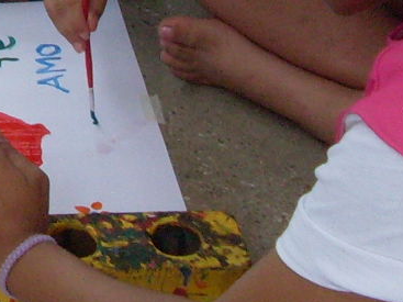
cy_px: -501
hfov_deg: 8.8
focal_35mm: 212
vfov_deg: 6.5
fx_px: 2467
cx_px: -434
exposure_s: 1/500
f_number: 2.8
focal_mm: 6.3
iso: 80
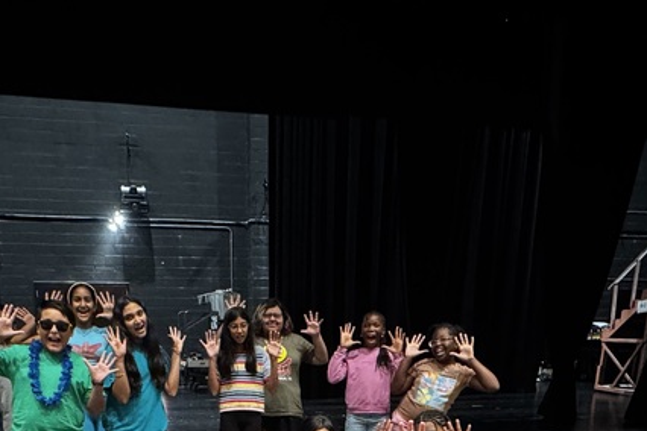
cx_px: 255
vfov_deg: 31.9
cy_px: 508
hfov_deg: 54.0
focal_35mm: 35
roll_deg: -0.4
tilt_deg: -17.1
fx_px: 629
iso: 640
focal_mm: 2.22
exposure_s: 1/60
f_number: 2.2
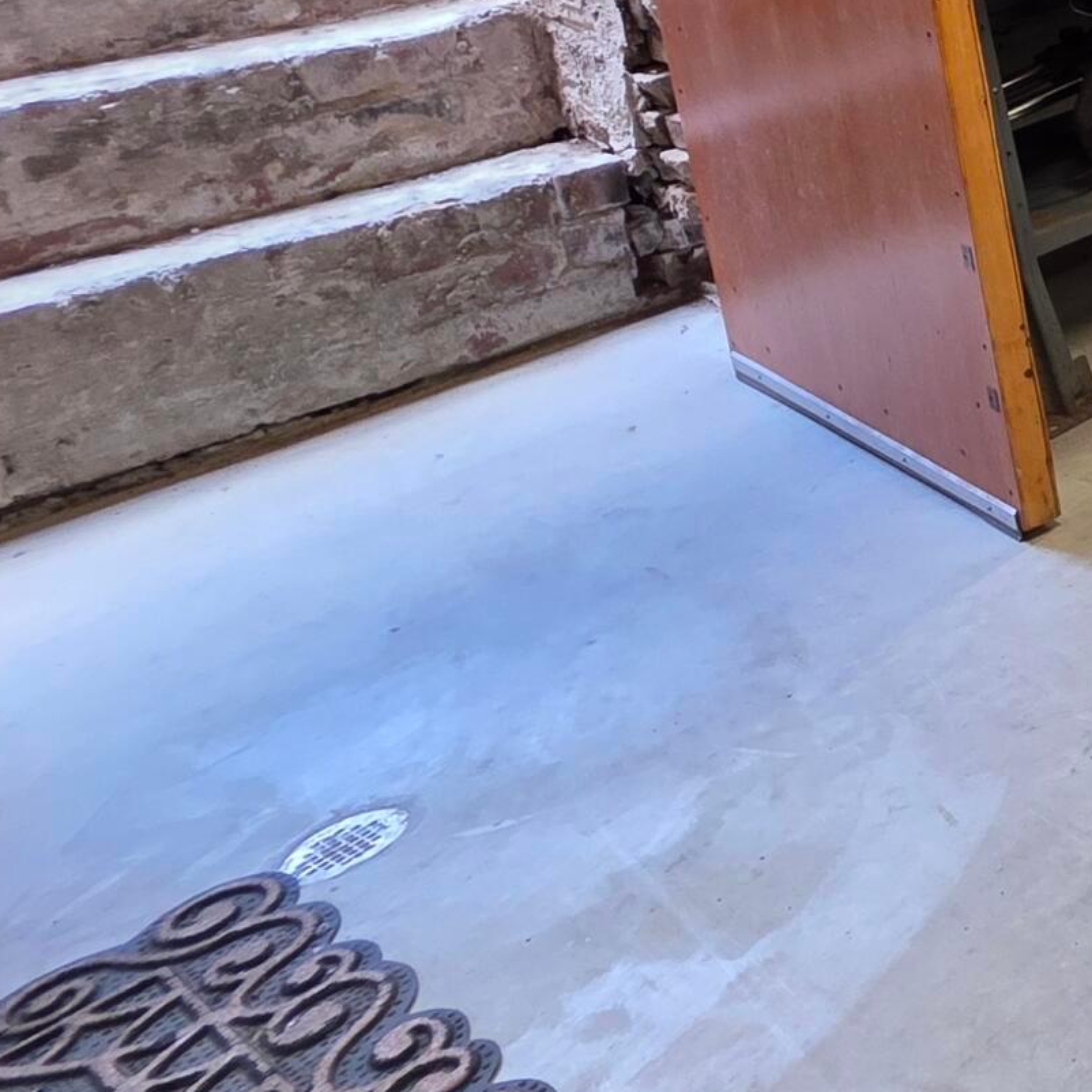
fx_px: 1535
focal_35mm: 43
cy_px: -110
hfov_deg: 22.4
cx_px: 1963
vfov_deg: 34.0
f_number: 1.9
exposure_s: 1/120
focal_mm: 2.2
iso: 100
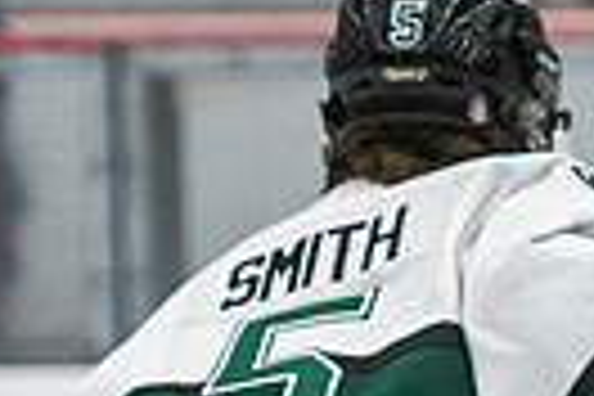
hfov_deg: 1.8
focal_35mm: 1125
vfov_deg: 1.2
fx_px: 18561
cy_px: 319
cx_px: 274
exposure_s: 1/640
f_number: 2.8
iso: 1400
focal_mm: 116
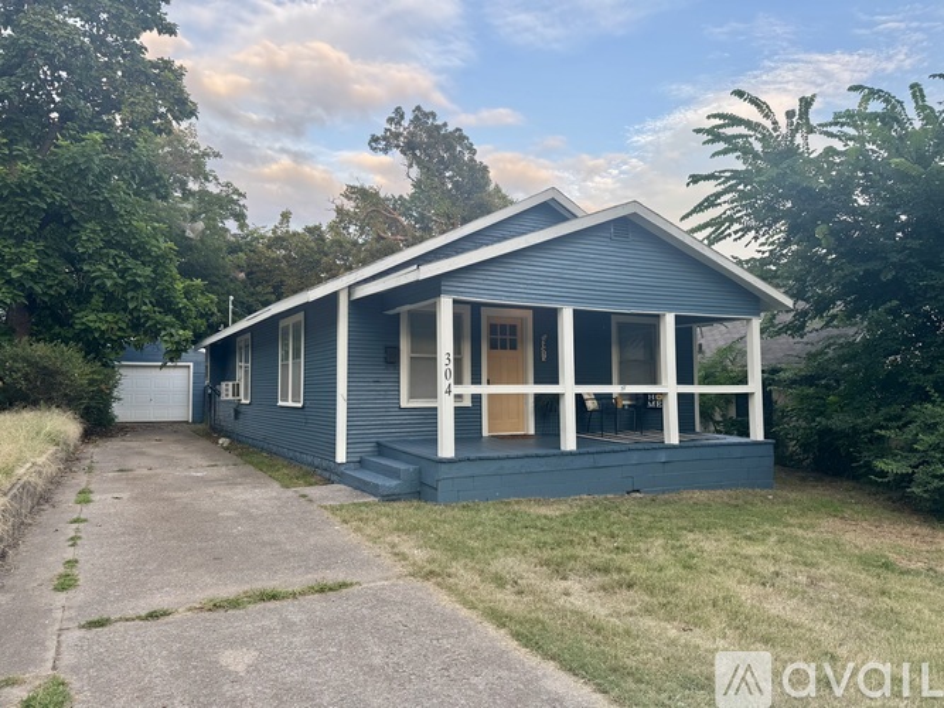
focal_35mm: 24
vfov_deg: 56.8
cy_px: 354
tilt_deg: +2.8
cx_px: 472
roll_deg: +0.4
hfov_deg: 71.6
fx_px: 654
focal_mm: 6.76
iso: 80
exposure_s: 1/364
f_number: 1.78
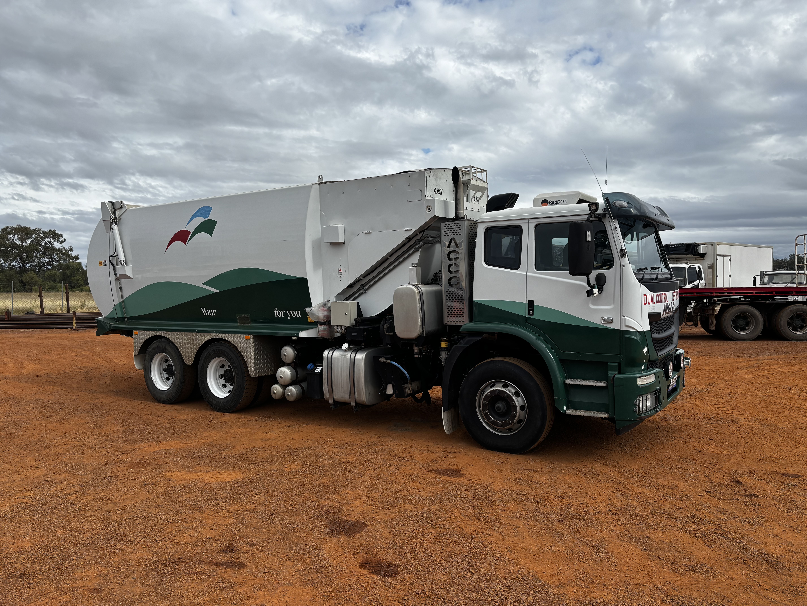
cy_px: 303
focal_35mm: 26
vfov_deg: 53.1
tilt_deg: -1.1
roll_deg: +2.1
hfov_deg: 67.3
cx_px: 404
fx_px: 606
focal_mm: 5.96
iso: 50
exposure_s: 1/3106
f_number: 1.6
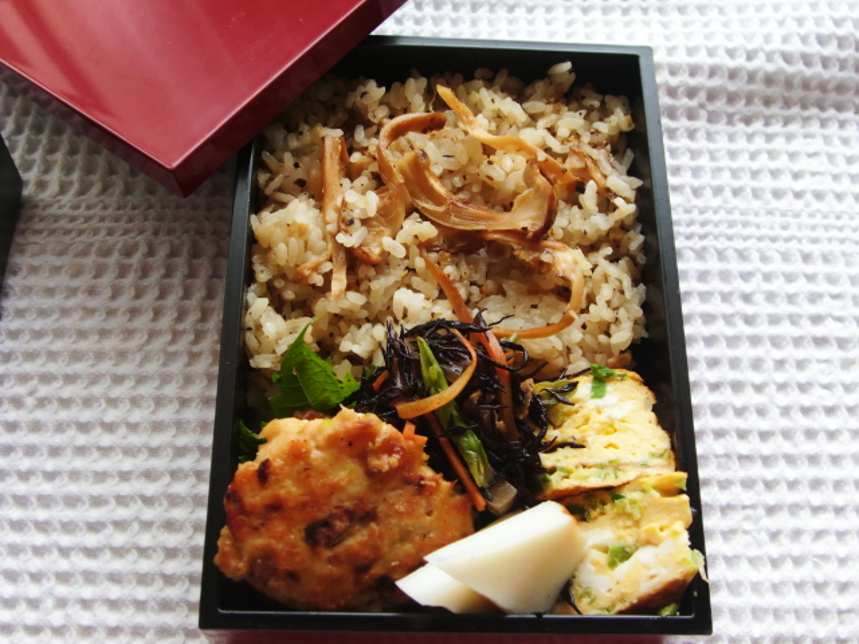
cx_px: 430
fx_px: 1141
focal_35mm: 46
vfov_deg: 31.5
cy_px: 322
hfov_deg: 41.2
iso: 200
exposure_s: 1/100
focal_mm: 8.2
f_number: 3.3
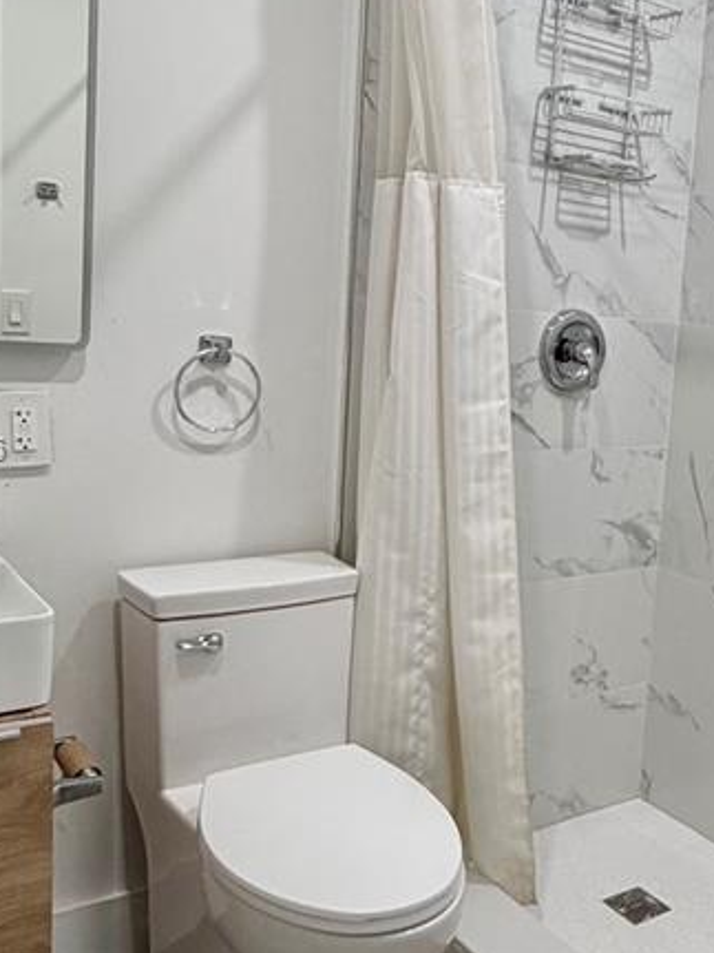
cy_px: 451
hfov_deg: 35.4
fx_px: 1073
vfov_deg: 47.9
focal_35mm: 39
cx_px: 590
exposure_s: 1/120
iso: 250
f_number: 2.2
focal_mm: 2.22
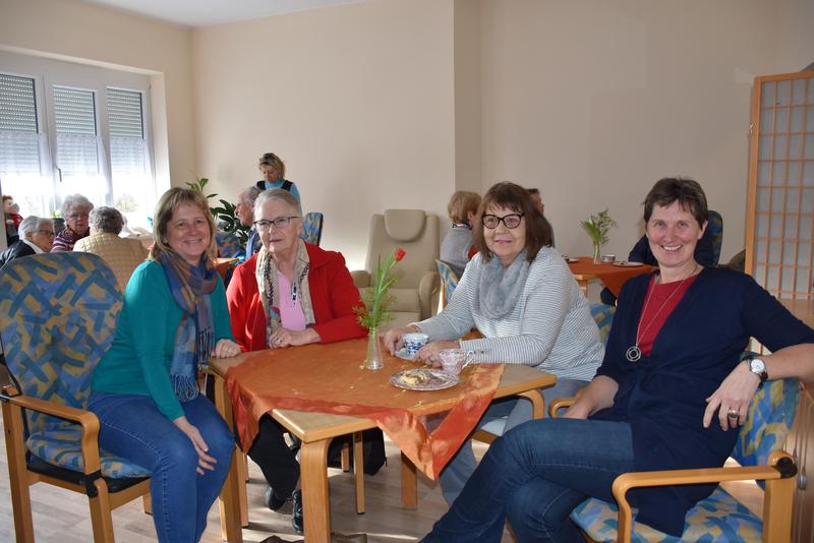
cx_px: 407
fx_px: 611
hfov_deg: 67.4
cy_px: 272
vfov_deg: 48.0
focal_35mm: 27
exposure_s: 1/100
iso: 400
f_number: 3.5
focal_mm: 18
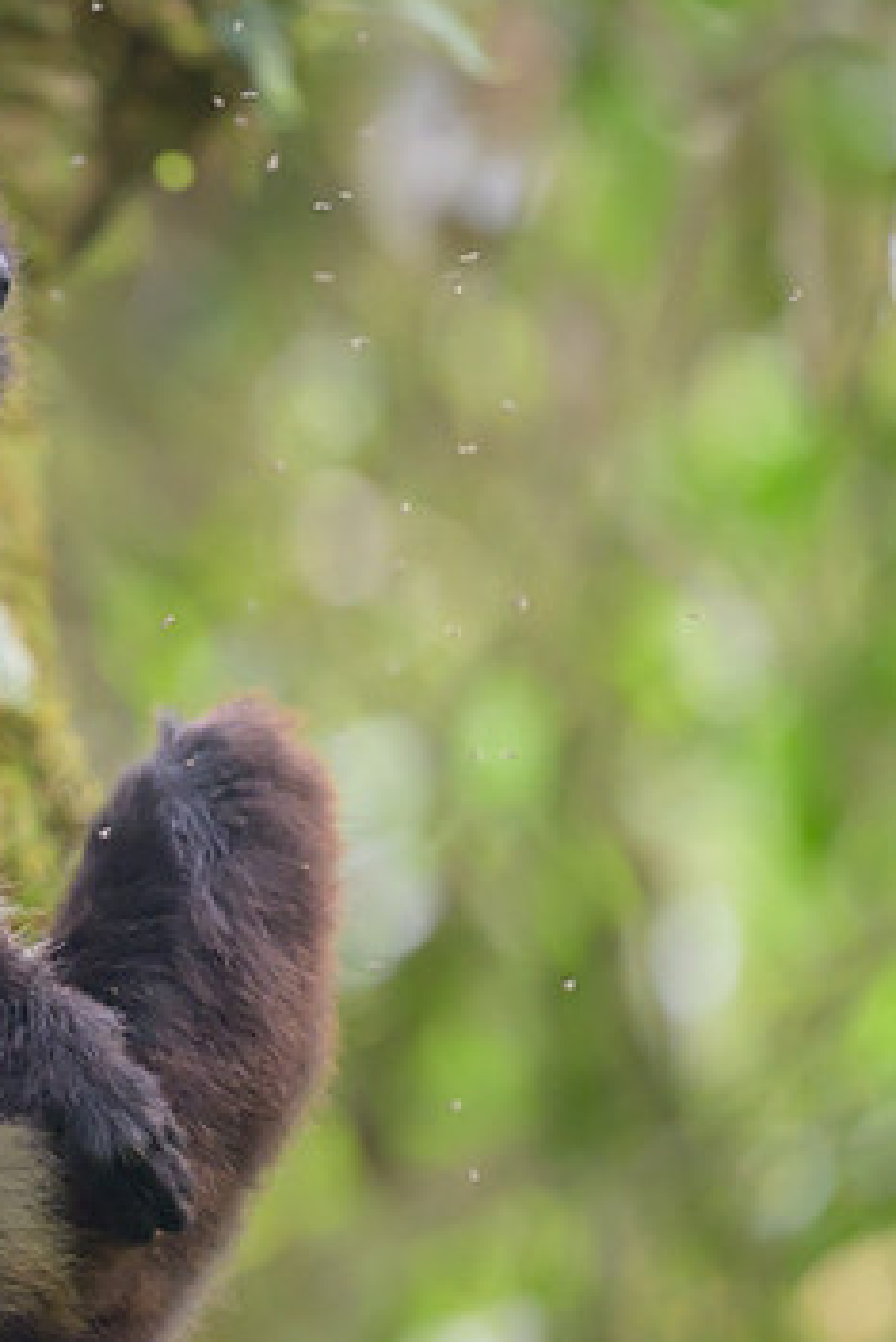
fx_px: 27970
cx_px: -265
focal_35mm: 750
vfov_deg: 2.7
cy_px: 590
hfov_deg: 1.8
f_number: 2.8
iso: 2500
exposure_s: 1/640
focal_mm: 400
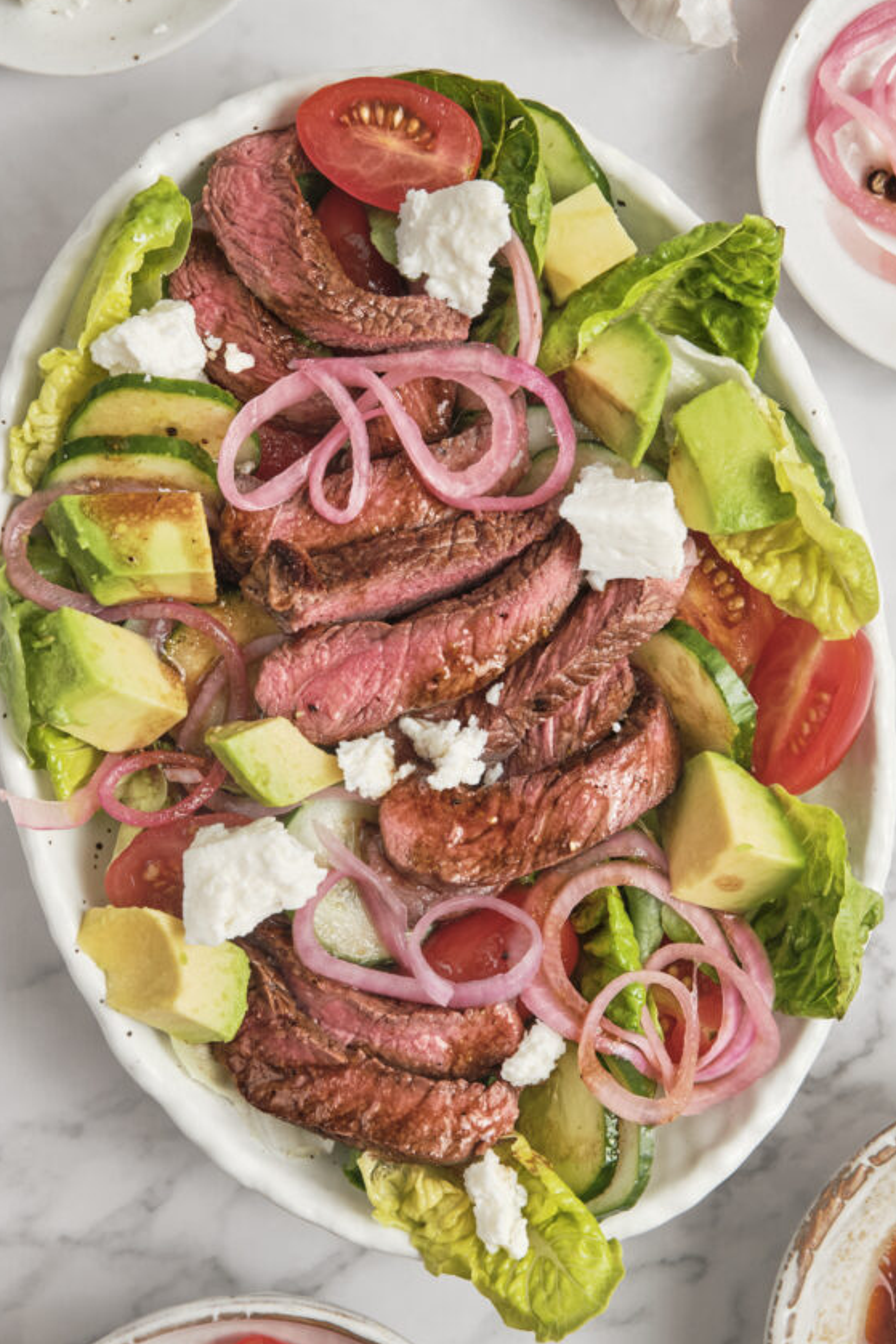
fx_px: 3286
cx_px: 462
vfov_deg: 23.1
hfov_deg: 15.5
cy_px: 684
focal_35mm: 88
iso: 200
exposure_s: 1/80
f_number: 9
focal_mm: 54.7
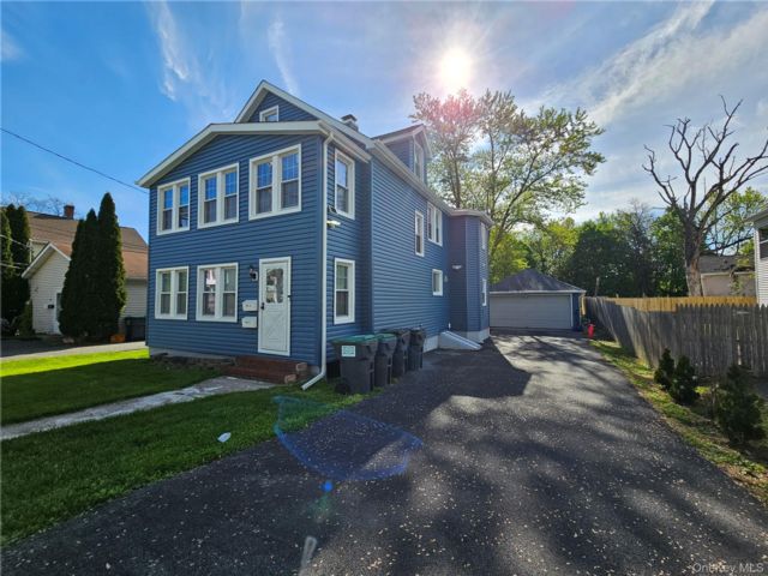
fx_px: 288
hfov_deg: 106.2
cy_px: 288
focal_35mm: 13
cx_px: 384
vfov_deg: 89.9
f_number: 2.2
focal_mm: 2.2
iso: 50
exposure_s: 1/1899
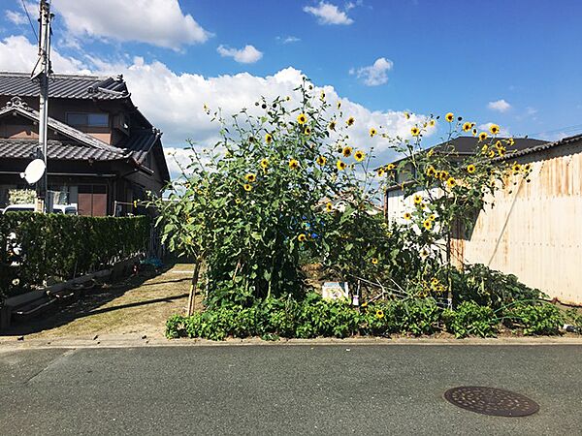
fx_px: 488
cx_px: 291
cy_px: 218
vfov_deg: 48.2
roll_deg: -2.1
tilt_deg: +2.3
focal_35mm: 29
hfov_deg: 61.7
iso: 25
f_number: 2.2
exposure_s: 1/1923
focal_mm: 4.15
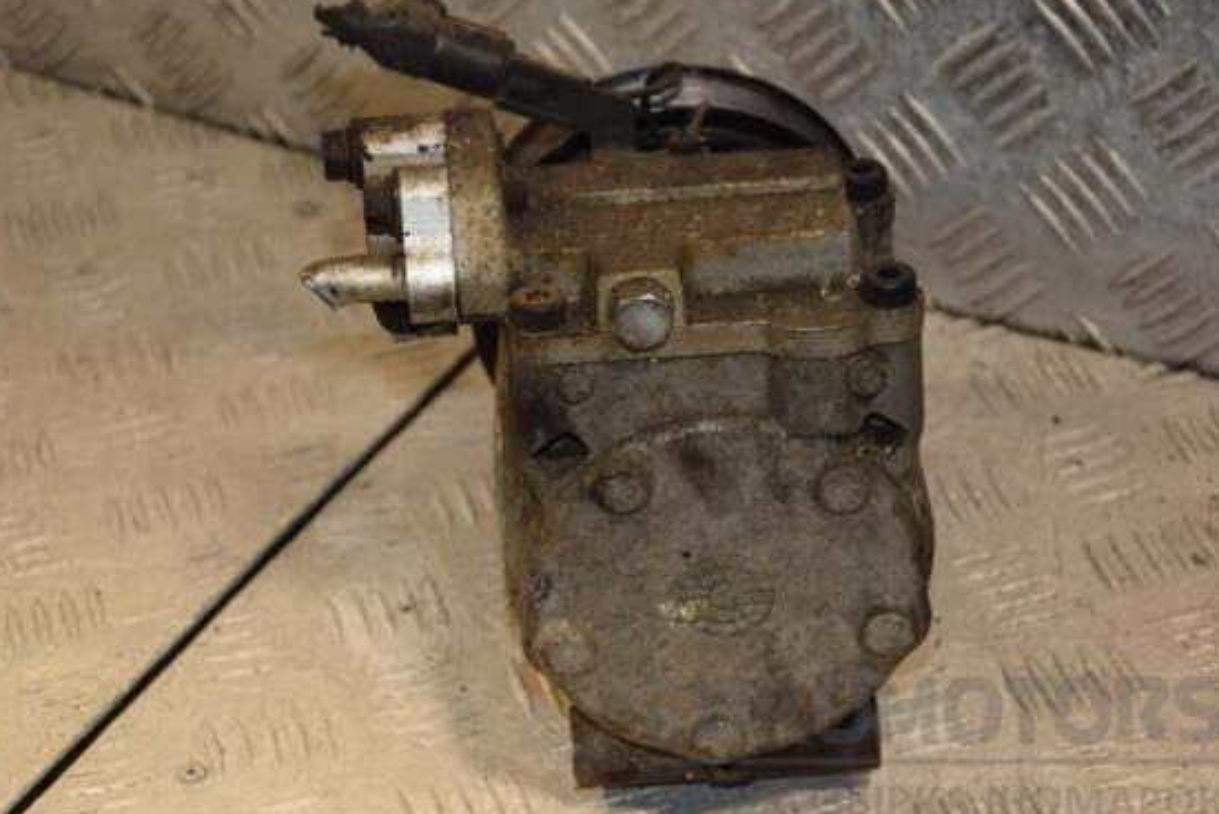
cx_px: 603
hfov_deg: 18.9
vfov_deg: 12.7
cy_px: 415
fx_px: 3658
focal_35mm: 108
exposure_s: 1/200
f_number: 5.3
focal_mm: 66
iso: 800
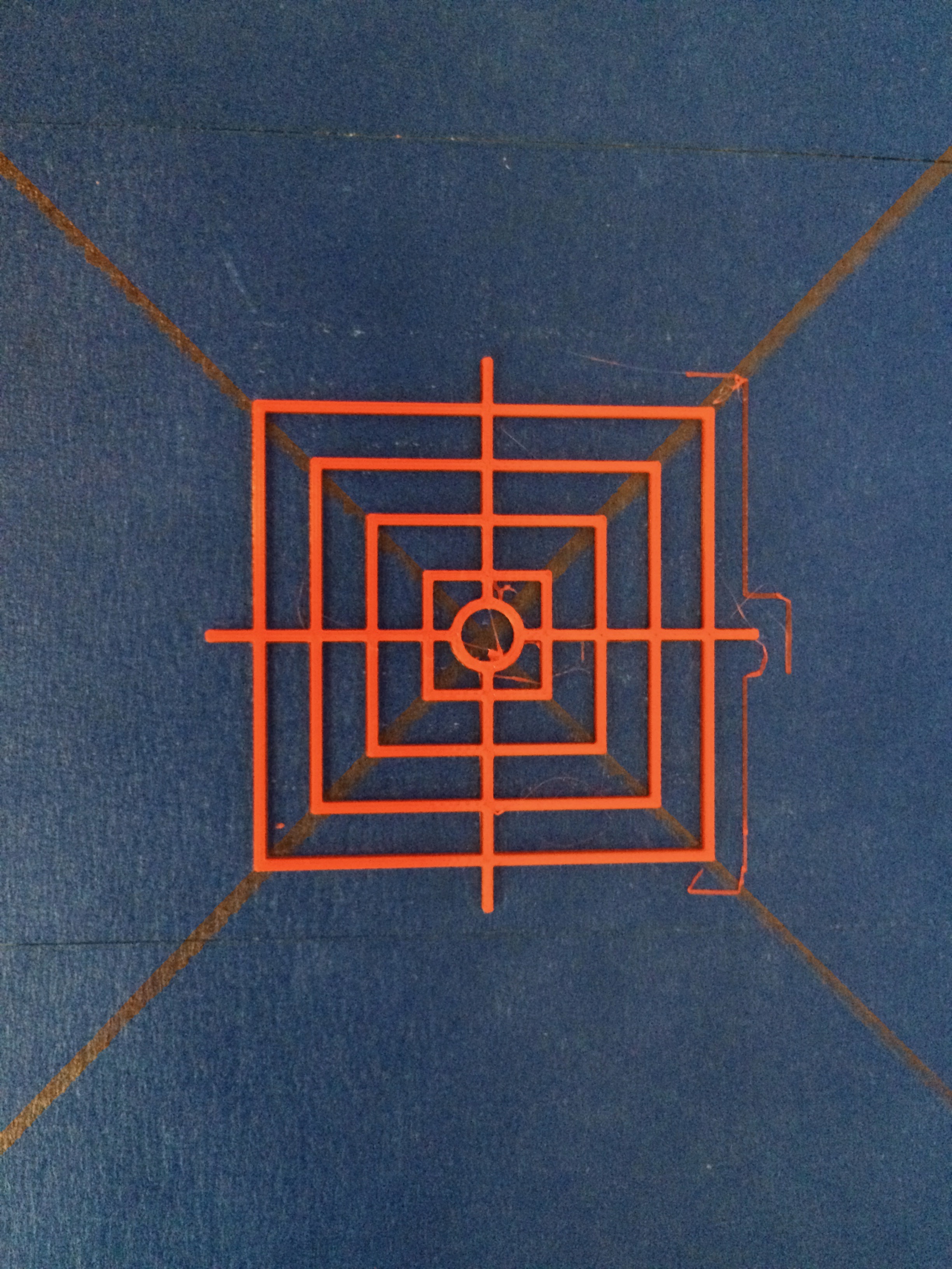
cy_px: 634
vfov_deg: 61.7
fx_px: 1063
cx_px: 476
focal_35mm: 29
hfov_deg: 48.2
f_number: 2.2
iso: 500
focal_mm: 4.15
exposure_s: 1/15
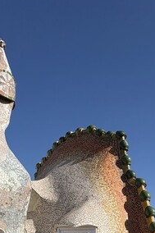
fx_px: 259
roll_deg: +0.0
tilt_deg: +9.0
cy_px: 219
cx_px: 103
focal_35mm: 40
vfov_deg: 43.3
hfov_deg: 33.1
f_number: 2.2
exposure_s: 1/2770
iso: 50
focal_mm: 2.22
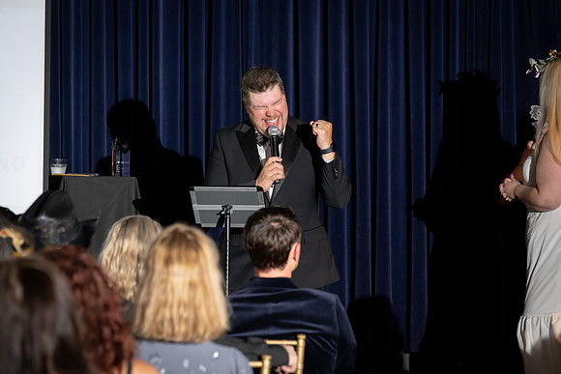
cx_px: 280
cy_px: 187
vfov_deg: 9.2
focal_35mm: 150
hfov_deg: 13.7
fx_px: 2338
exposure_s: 1/200
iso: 2500
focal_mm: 150
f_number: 5
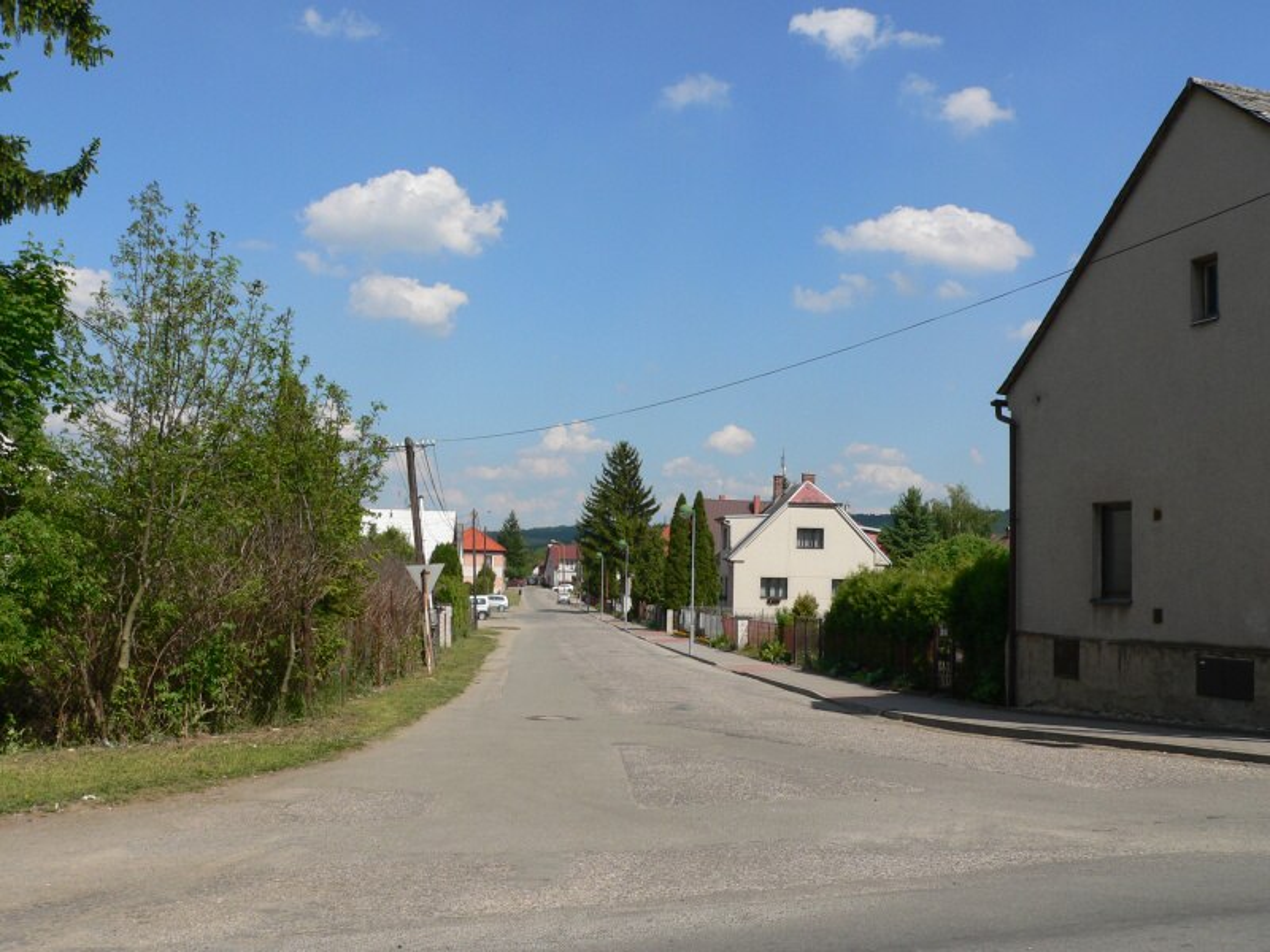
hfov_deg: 50.1
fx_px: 1357
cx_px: 635
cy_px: 476
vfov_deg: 38.7
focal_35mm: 37
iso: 80
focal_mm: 6.2
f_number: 5.2
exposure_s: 1/500
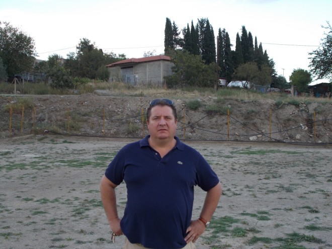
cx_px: 166
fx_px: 422
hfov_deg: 42.9
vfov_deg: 32.9
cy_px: 124
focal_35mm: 44
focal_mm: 7.9
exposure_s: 1/80
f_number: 4.2
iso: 80
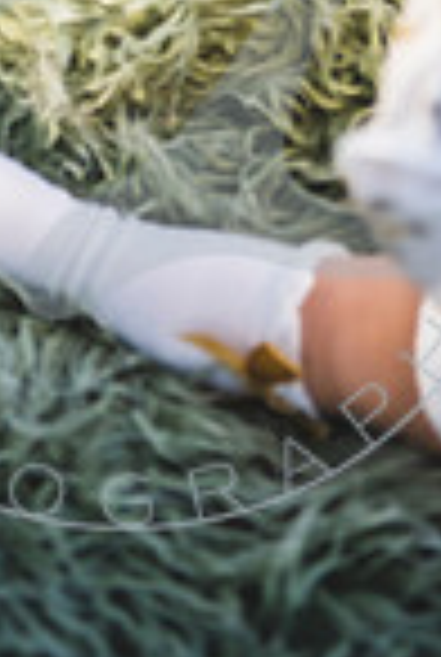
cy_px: -230
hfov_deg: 8.6
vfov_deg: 12.4
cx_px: 328
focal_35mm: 160
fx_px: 2926
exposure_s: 1/800
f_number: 2.8
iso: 200
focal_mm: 52
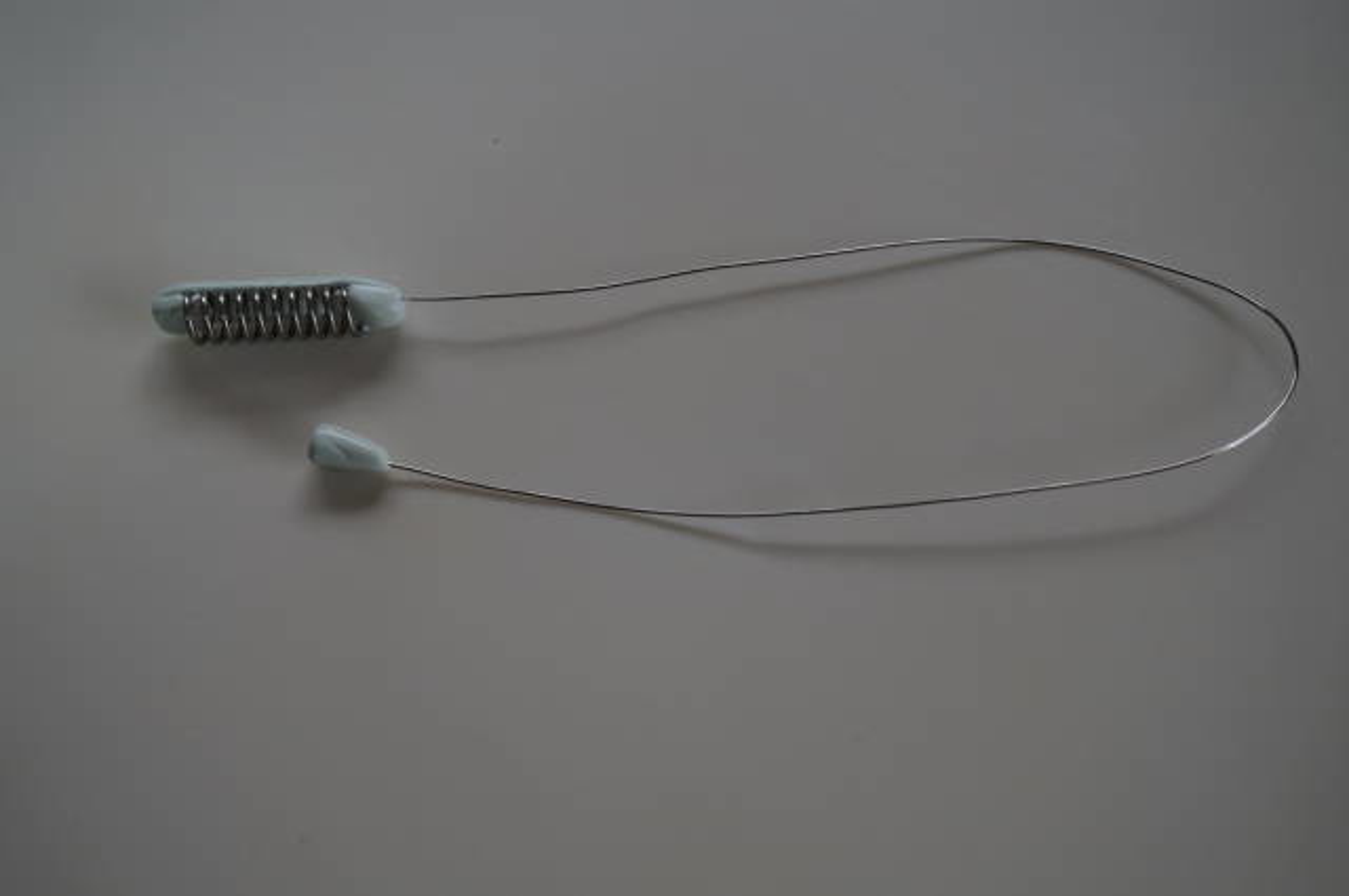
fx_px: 1684
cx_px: 674
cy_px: 448
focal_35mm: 45
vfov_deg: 29.8
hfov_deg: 43.7
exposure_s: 1/80
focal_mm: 30
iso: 200
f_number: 5
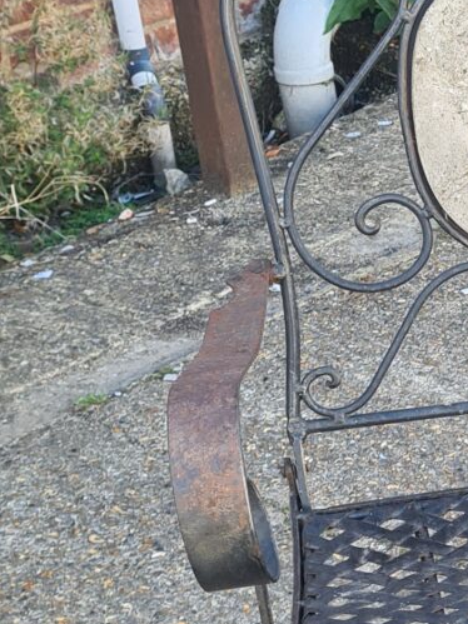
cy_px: 453
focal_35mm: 100
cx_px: 860
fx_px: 1803
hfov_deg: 13.2
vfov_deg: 19.5
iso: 50
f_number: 1.8
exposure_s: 1/172
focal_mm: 5.4
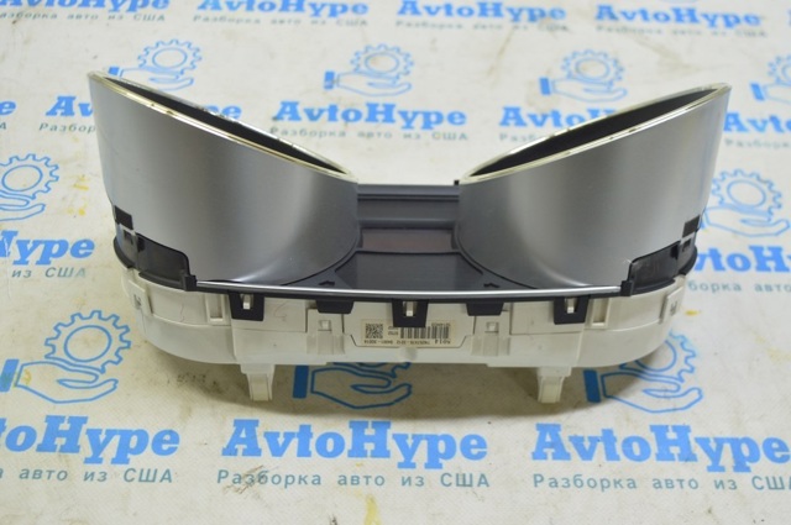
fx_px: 955
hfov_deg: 45.0
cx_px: 396
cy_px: 262
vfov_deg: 30.8
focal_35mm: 44
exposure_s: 1/20
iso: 400
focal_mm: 29
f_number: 5.6
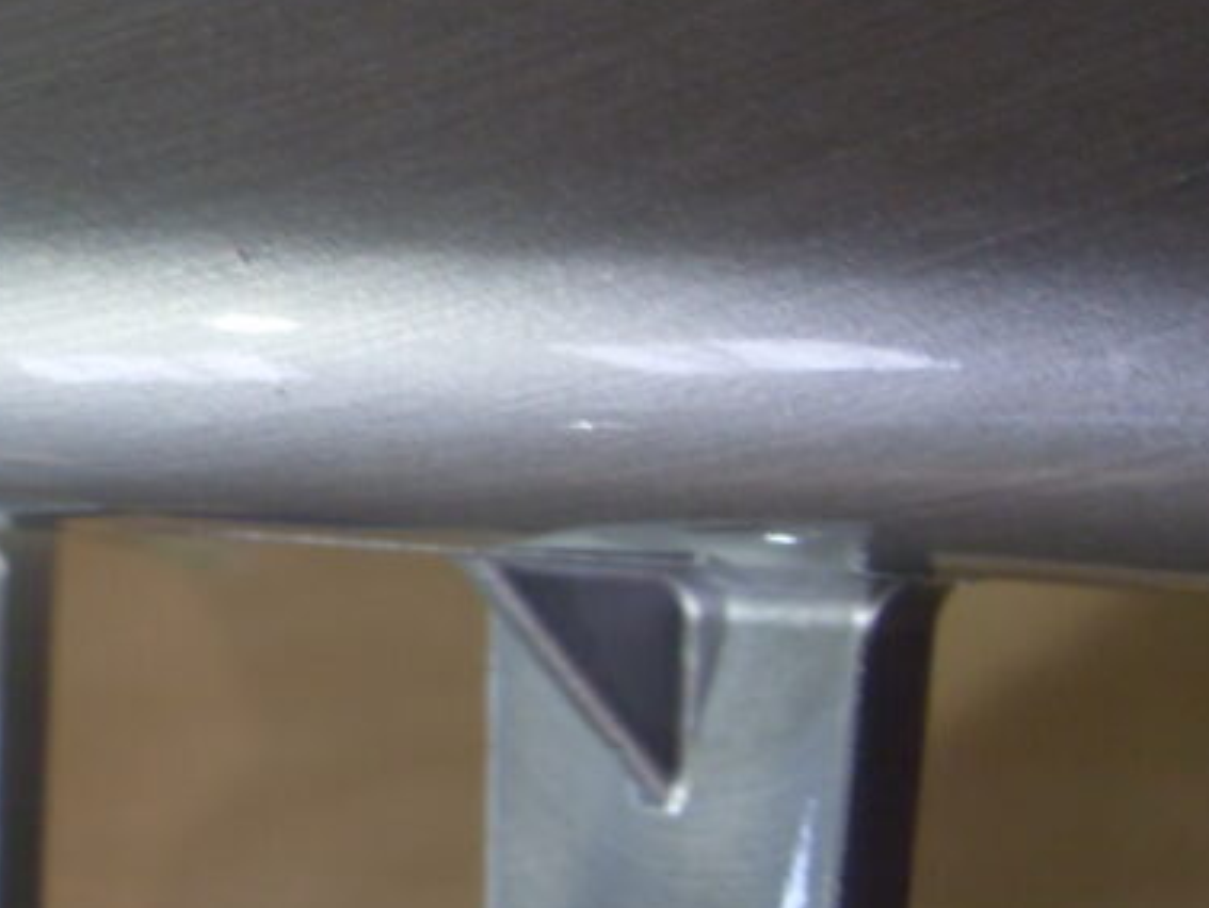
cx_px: 259
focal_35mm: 74
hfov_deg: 25.9
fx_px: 2586
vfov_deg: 19.7
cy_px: 198
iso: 200
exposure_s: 1/45
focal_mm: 6.3
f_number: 2.8
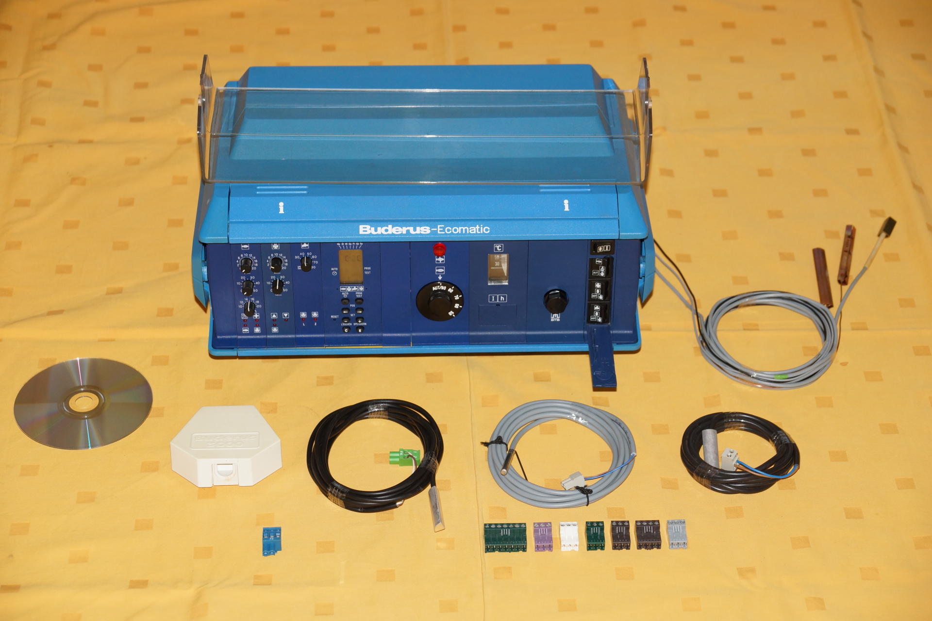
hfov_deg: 24.6
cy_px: 310
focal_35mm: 82
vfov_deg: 16.6
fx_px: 2136
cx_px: 466
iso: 400
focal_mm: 55
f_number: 5
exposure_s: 1/60
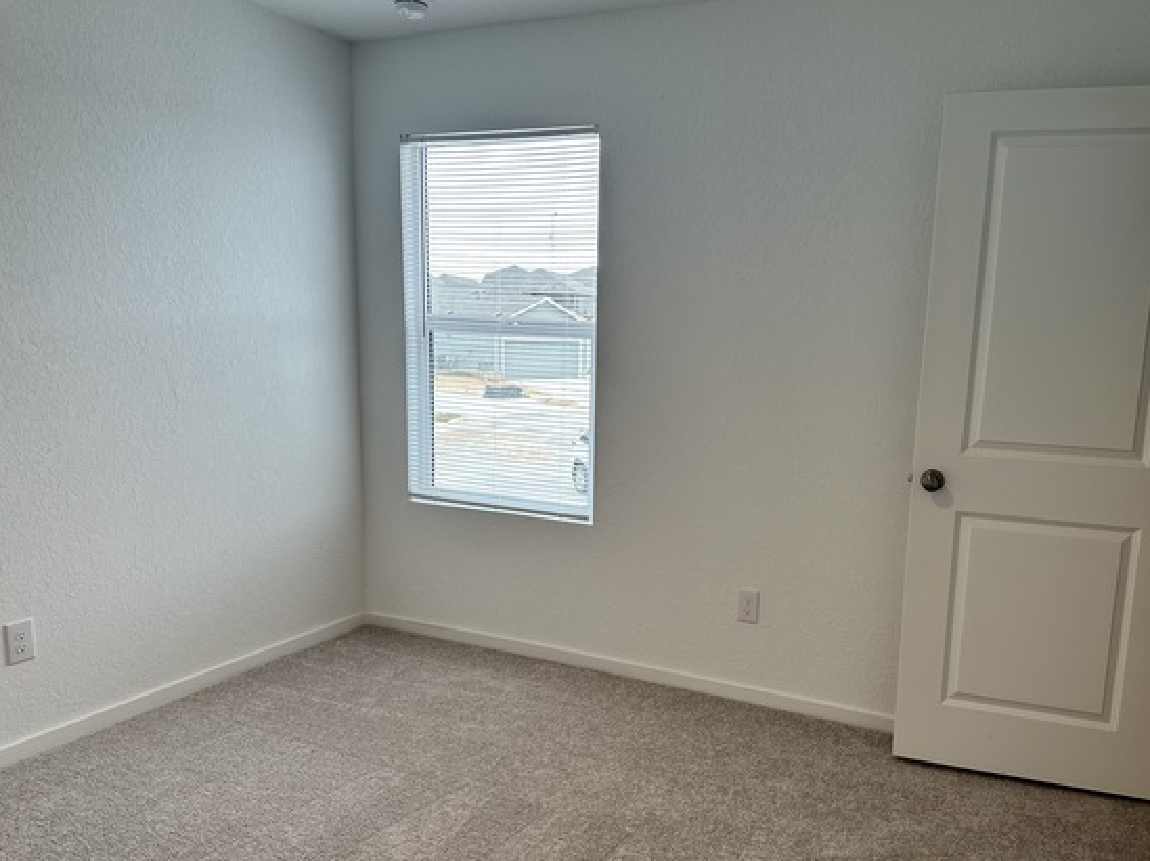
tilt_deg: -9.0
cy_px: 478
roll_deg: -2.1
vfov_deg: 49.6
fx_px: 930
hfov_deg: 63.2
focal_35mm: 28
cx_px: 649
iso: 80
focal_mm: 6.86
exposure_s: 1/190
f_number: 1.78
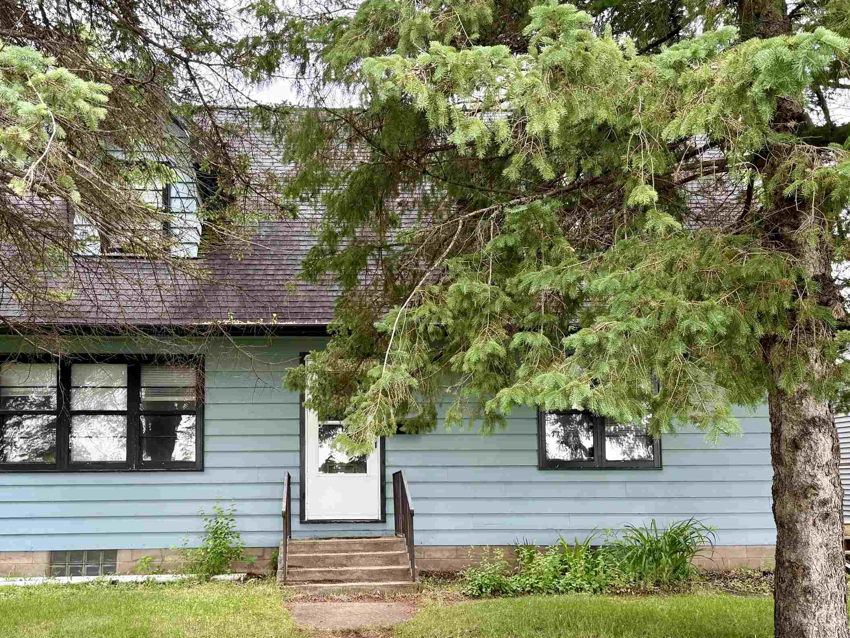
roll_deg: -1.1
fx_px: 860
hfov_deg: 52.3
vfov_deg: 40.2
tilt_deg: +5.4
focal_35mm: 35
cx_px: 345
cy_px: 428
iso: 125
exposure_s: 1/237
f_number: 1.78
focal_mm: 6.76
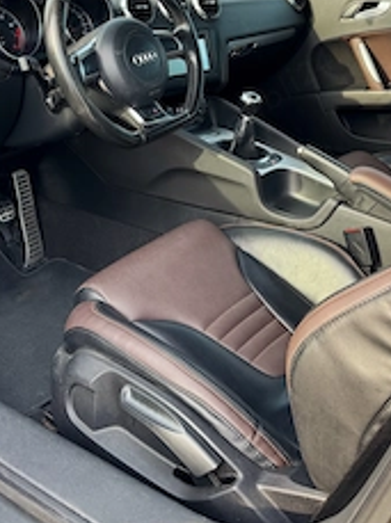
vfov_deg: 43.2
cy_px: 119
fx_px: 634
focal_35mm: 42
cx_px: 217
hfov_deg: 34.2
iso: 80
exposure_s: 1/180
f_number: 1.78
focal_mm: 6.76
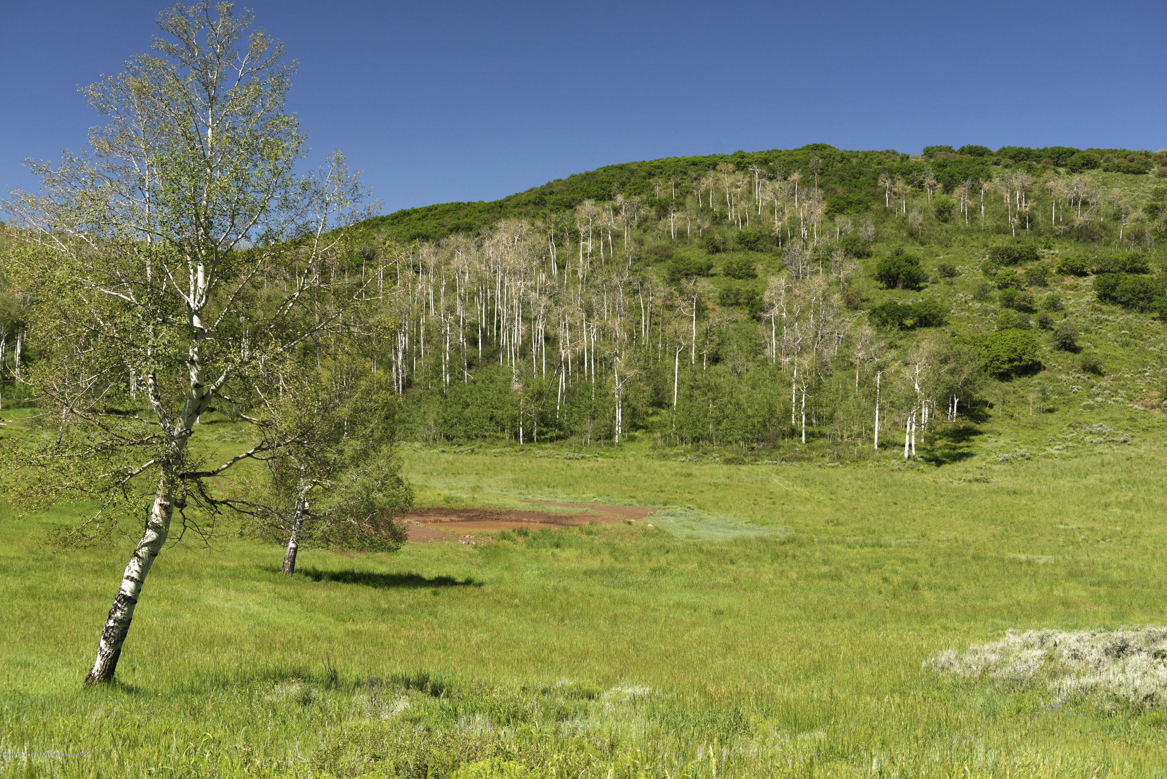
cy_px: 390
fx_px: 1556
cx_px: 584
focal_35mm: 48
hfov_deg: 41.1
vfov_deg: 28.1
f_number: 7.1
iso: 320
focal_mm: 48
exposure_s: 1/640
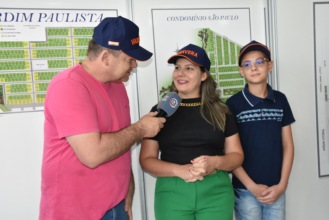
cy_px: 110
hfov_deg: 49.5
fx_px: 357
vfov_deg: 34.3
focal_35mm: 39
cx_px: 164
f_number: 5.6
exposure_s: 1/200
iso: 1600
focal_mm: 26
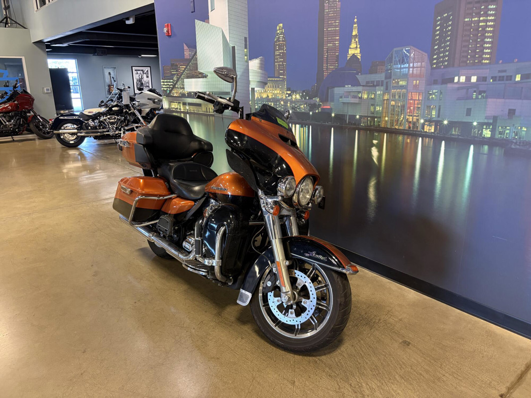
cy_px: 199
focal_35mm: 26
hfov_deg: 67.3
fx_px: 399
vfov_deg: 53.1
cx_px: 266
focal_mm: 5.96
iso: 250
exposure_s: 1/60
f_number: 1.6
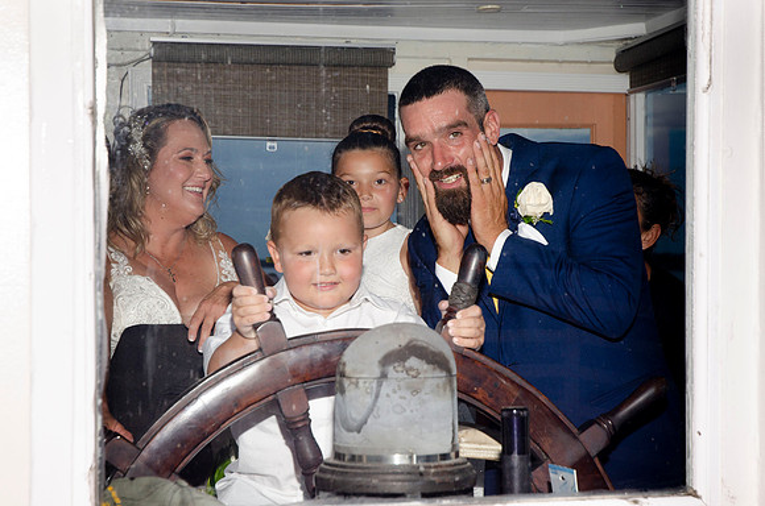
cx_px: 382
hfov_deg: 27.0
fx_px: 1590
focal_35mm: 75
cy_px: 253
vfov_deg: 18.1
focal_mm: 50
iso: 200
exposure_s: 1/100
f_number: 5.6
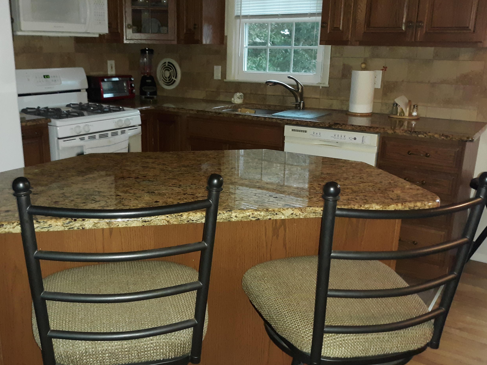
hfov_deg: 53.7
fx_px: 478
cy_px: 174
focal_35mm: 34
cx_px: 203
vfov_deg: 41.8
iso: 400
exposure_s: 1/24
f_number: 1.7
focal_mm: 3.7
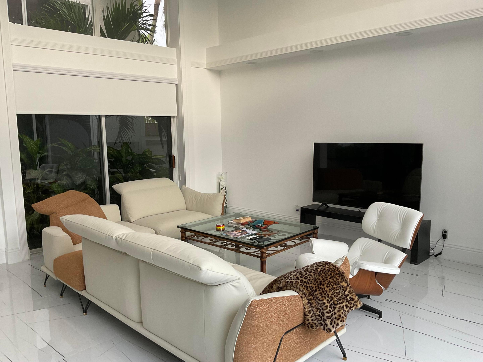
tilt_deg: -6.6
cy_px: 181
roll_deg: +1.0
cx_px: 242
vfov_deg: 48.2
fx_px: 405
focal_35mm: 29
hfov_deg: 61.7
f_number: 1.8
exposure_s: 1/86
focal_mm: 3
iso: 64
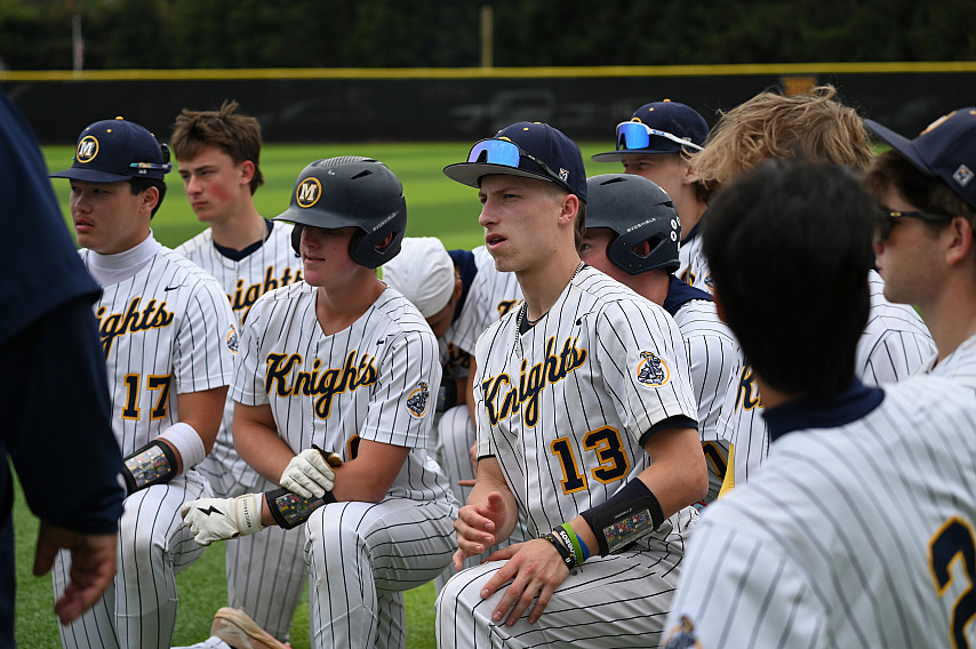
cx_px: 488
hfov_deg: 20.4
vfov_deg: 13.7
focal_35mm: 100
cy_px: 324
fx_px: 2709
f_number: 5
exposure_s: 1/1600
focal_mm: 100
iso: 280
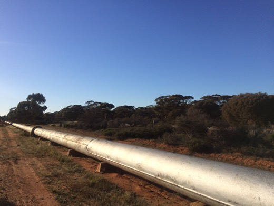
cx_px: 137
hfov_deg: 61.7
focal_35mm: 29
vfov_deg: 48.2
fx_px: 230
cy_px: 103
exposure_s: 1/3165
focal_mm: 4.15
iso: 32
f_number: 2.2
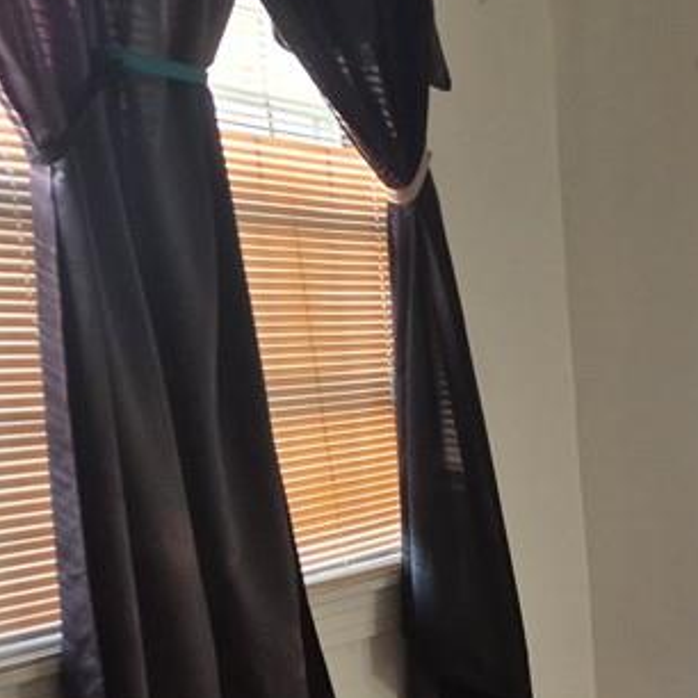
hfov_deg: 20.5
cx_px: 1127
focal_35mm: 68
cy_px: 766
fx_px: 1551
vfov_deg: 23.8
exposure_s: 1/120
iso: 250
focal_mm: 5.4
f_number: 1.8
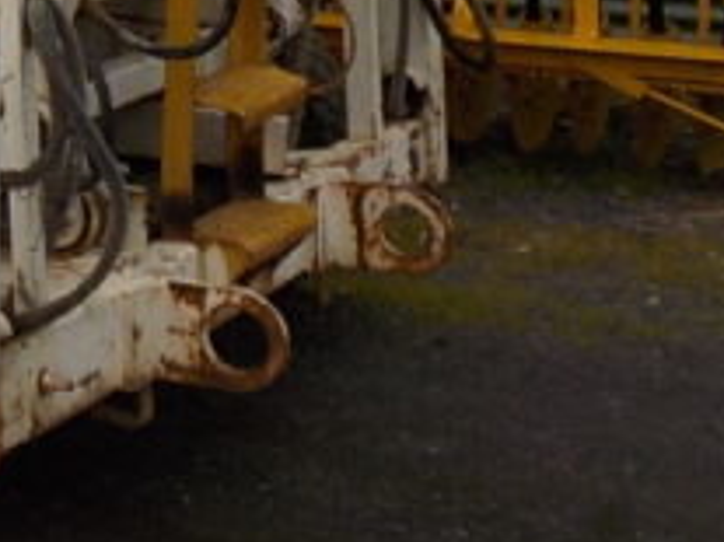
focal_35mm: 116
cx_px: -539
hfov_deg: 15.0
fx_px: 2425
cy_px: -378
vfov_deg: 11.9
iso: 125
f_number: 3.3
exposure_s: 1/500
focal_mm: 4.1
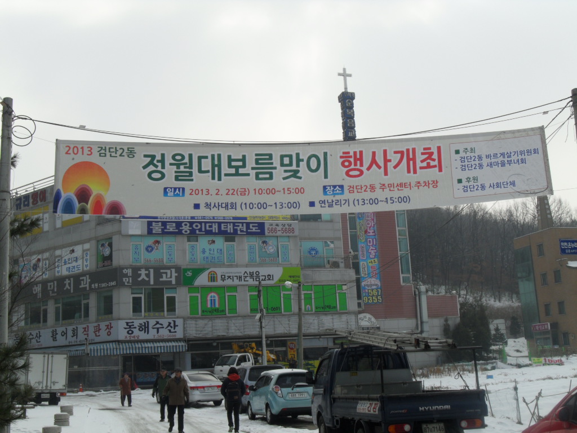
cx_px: 288
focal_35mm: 42
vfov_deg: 34.3
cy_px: 216
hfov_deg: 44.8
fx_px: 700
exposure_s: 1/500
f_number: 5.6
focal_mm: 7.7
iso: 80
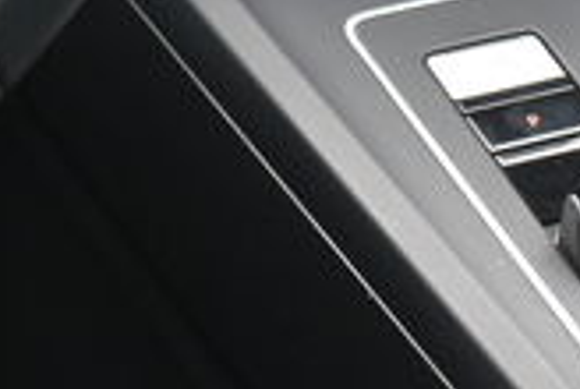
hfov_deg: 10.1
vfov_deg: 6.6
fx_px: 3244
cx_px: -7
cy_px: -437
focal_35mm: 201
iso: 400
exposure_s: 1/125
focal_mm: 22
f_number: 5.6
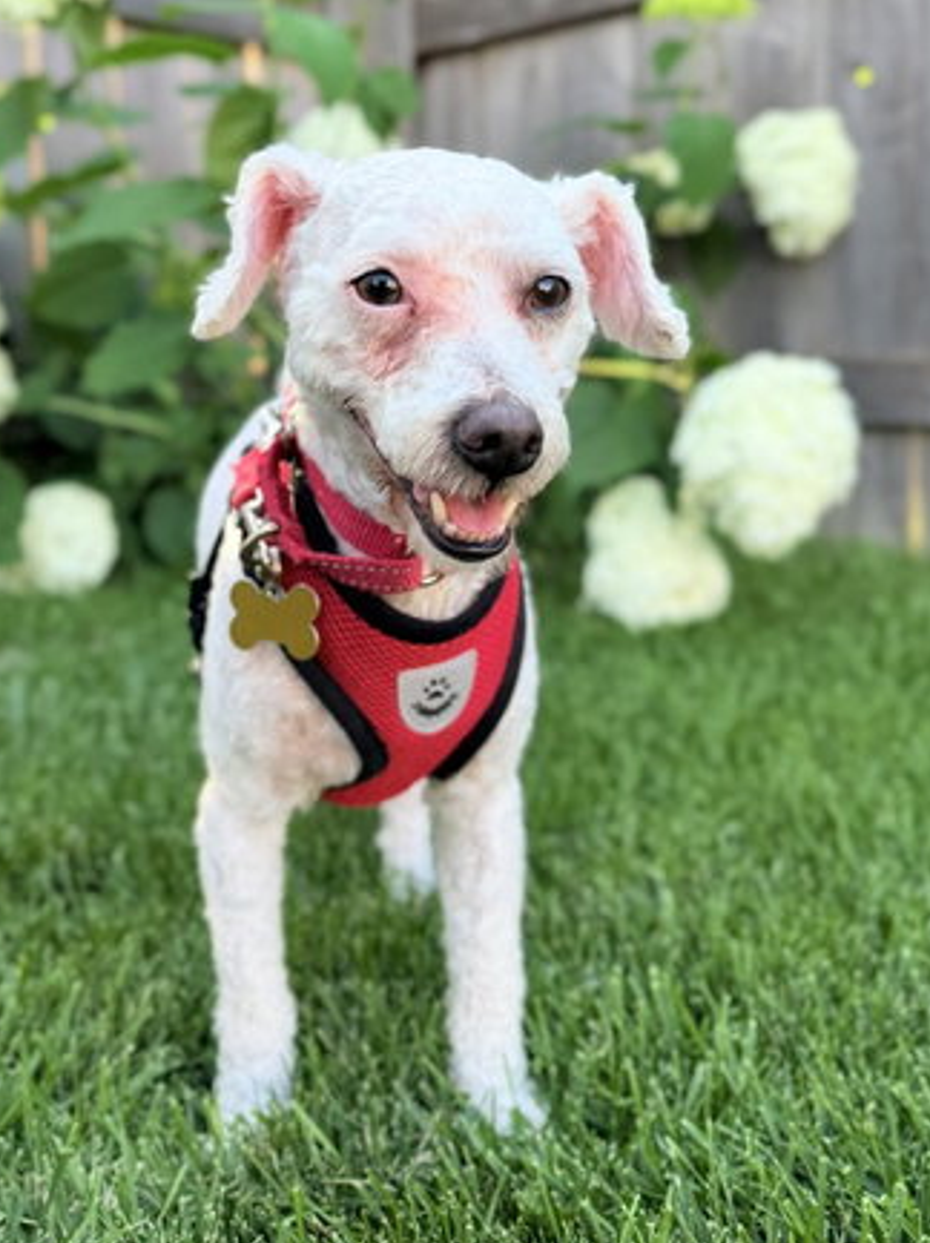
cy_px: 403
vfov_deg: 49.2
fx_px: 1327
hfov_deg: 38.4
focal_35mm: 37
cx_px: 350
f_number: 1.78
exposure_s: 1/240
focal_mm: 6.76
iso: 80
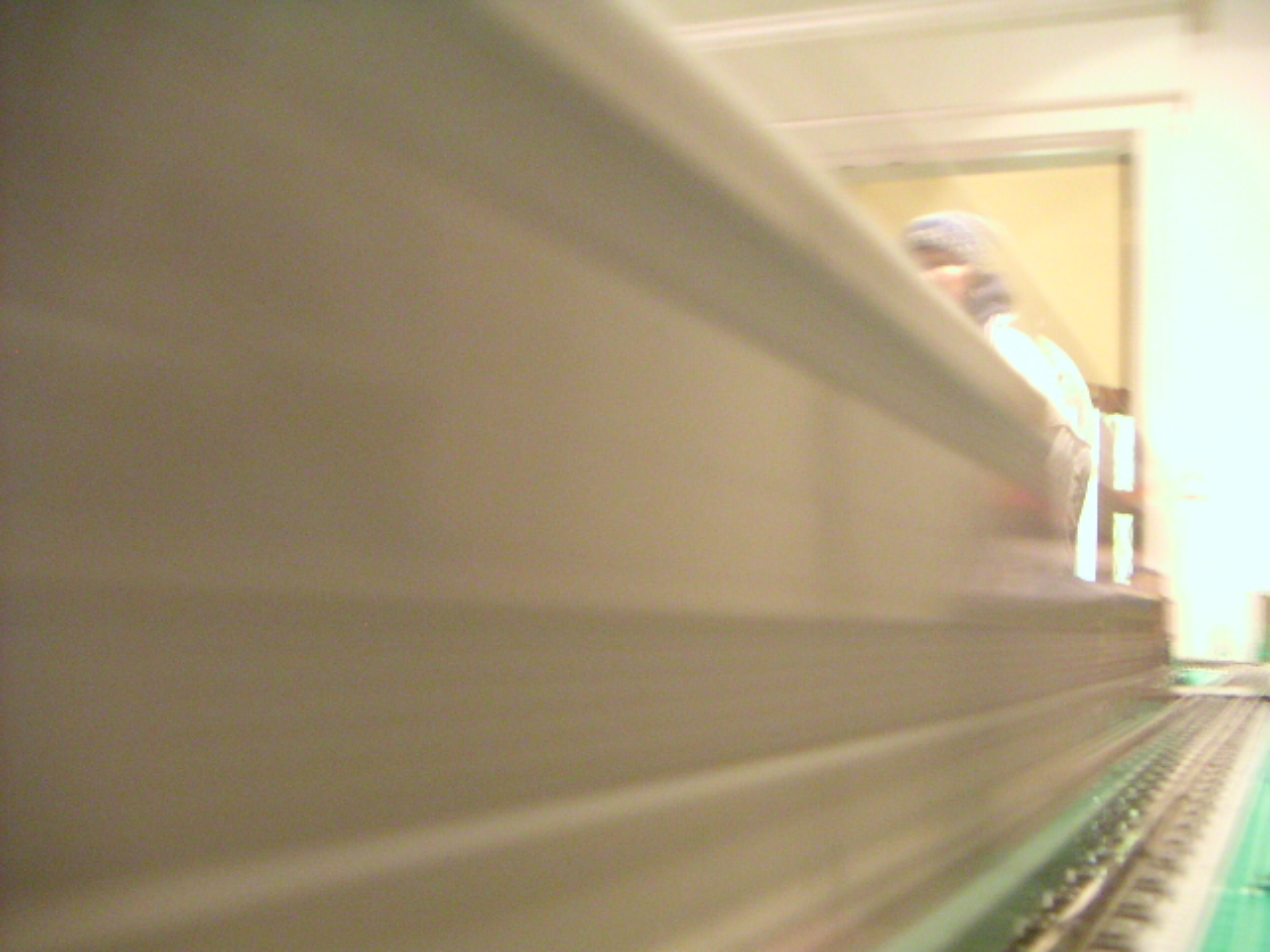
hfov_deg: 46.8
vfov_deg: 36.0
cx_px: 635
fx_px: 1468
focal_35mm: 40
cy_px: 476
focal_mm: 5.3
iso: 400
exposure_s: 1/1.6
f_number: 2.9
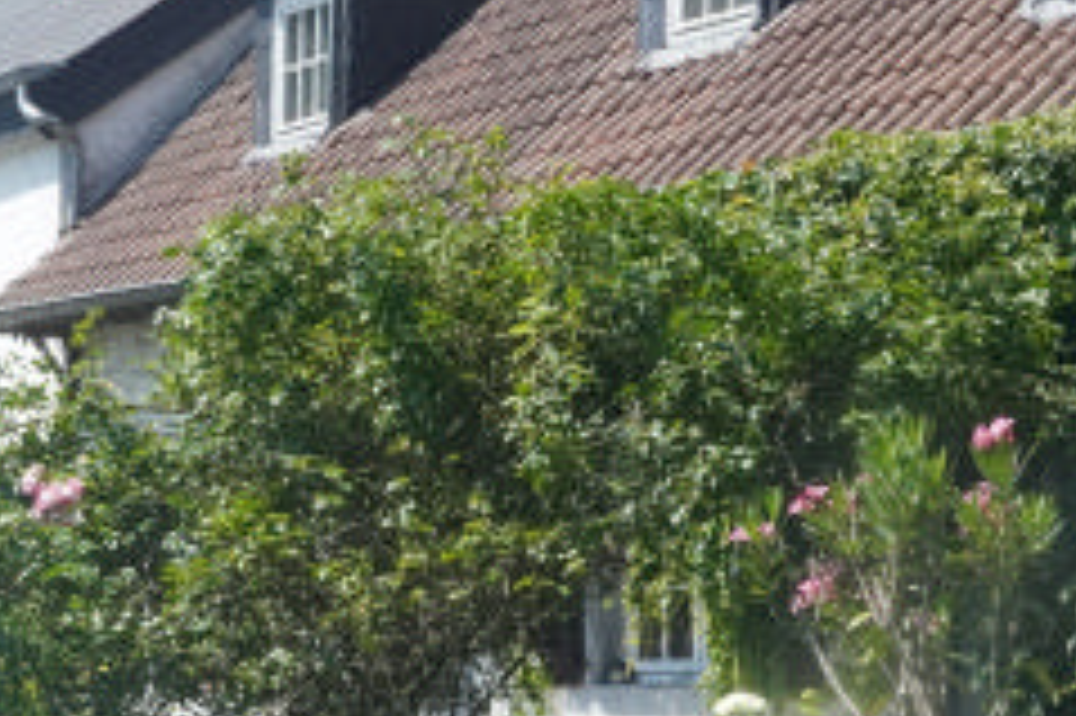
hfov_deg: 15.0
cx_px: 225
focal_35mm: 136
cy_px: 633
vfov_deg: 10.0
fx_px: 4052
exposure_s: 1/1000
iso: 2000
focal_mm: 27
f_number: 16
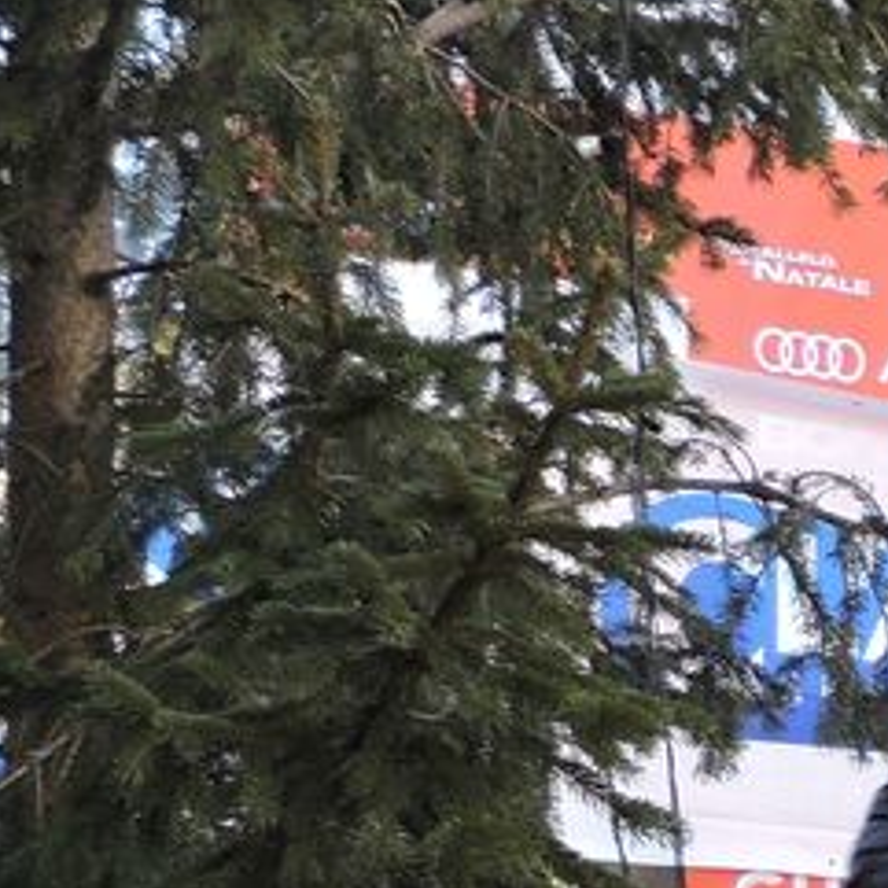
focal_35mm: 205
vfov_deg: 8.4
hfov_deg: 7.6
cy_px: 1290
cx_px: 2528
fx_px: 5950
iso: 100
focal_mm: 6.2
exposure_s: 1/50
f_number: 3.3
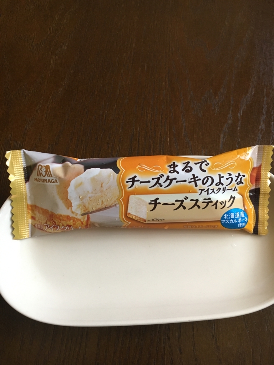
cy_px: 182
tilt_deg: -69.6
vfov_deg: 61.7
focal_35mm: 29
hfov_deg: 48.2
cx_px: 137
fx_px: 306
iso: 125
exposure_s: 1/30
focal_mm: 4.15
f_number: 2.2
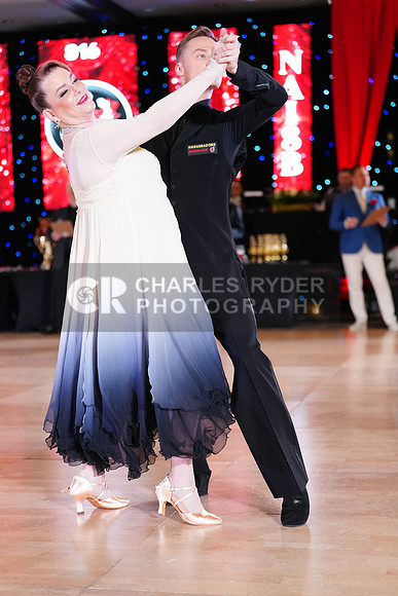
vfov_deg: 28.8
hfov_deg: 19.5
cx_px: 199
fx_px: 1160
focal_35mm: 70
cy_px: 298
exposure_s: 1/320
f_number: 2.8
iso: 2500
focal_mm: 70
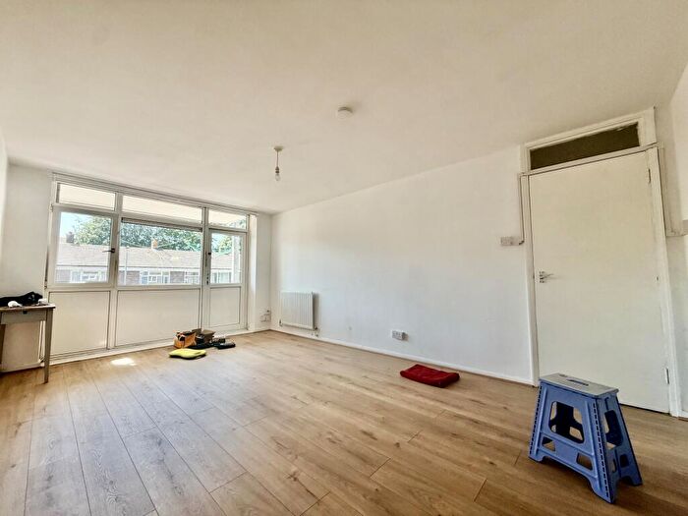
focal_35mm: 14
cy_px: 258
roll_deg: +0.4
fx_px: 278
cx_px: 344
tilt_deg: +4.5
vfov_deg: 85.7
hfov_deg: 102.1
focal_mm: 2.22
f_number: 2.2
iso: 80
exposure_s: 1/121
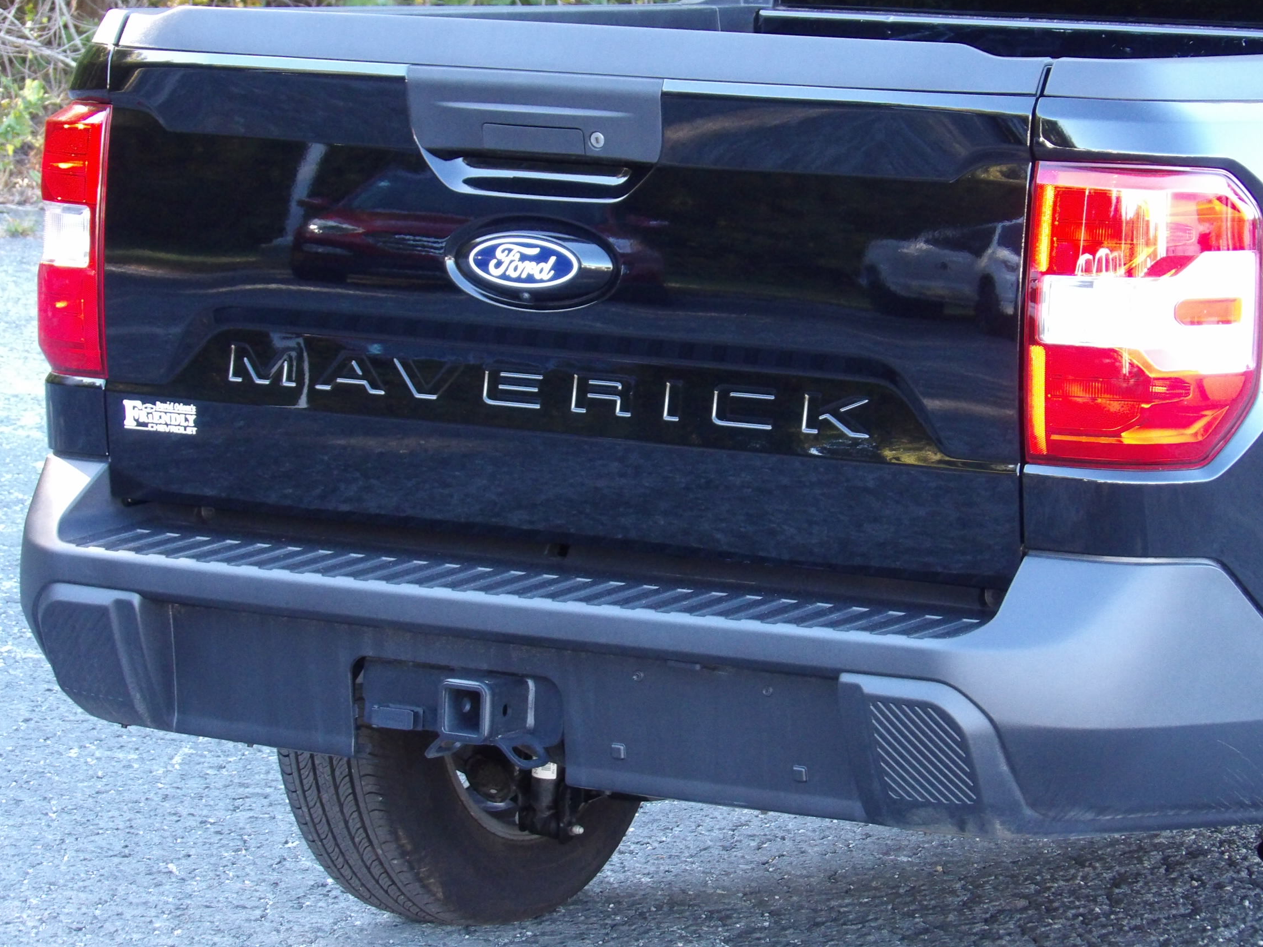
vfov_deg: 9.1
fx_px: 5947
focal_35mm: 163
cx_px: 683
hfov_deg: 12.1
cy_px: 460
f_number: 4.3
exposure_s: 1/50
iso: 463
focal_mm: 25.6
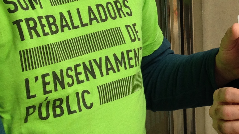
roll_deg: +1.2
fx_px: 697
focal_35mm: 110
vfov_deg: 10.9
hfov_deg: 18.9
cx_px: 238
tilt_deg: -10.9
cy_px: 2
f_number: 2.4
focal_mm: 4.12
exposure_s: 1/120
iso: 64
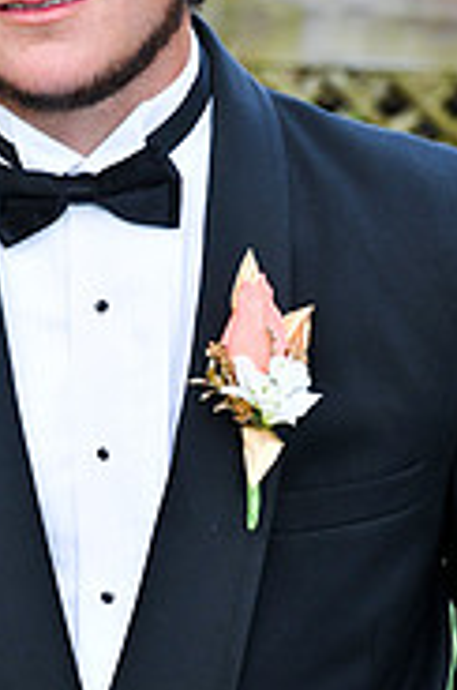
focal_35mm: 171
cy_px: 368
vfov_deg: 12.0
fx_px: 3268
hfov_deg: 8.0
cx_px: 99
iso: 320
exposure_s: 1/160
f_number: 5.6
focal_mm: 70
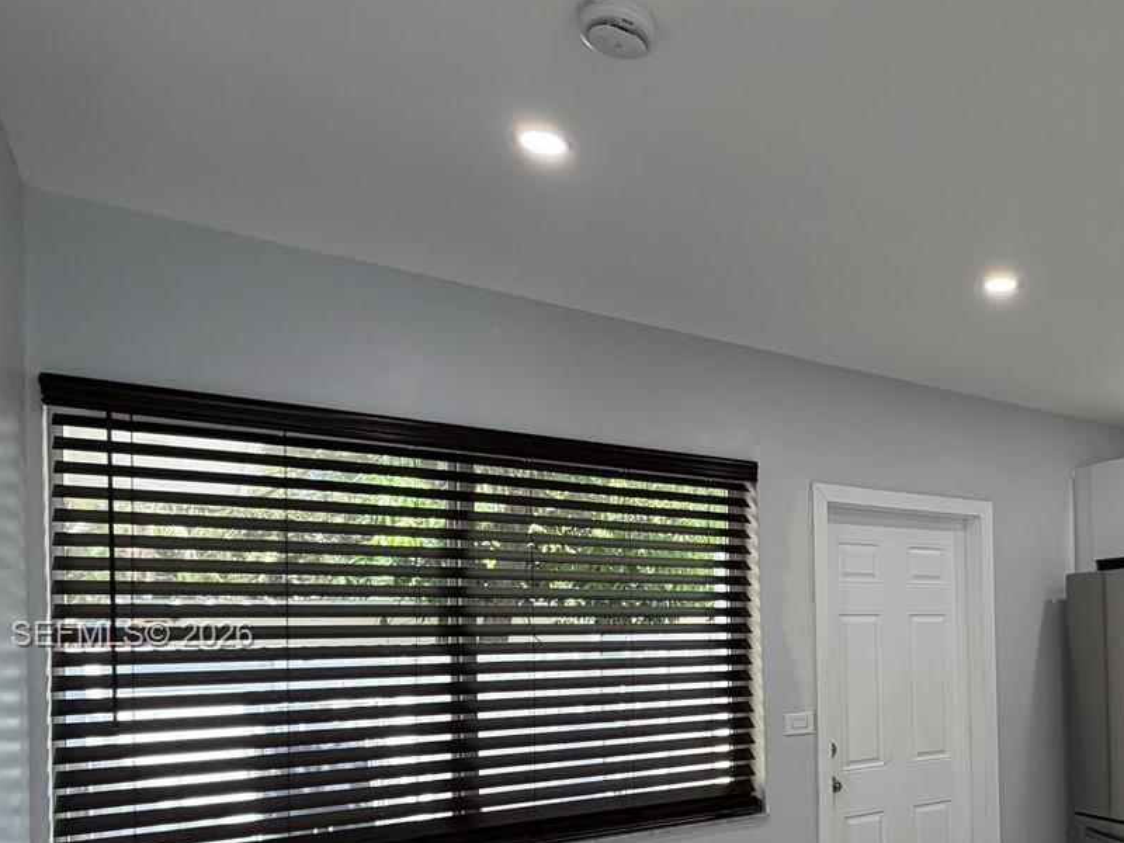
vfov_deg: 47.8
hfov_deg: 57.4
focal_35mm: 28
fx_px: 909
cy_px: 636
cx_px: 940
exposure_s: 1/120
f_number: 2.2
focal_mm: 2.22
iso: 100
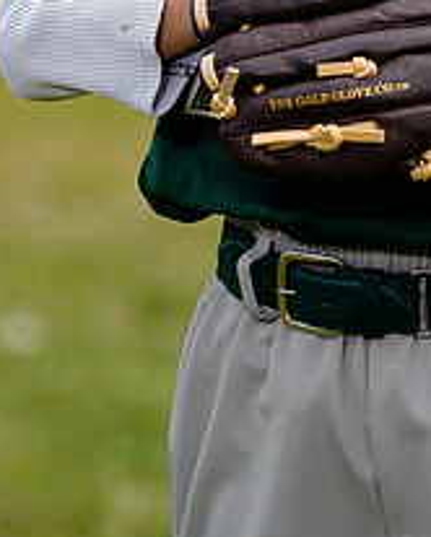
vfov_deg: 4.4
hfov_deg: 3.5
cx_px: 409
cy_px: -145
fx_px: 7037
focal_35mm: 442
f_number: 4.5
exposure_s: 1/320
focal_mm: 168
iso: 50
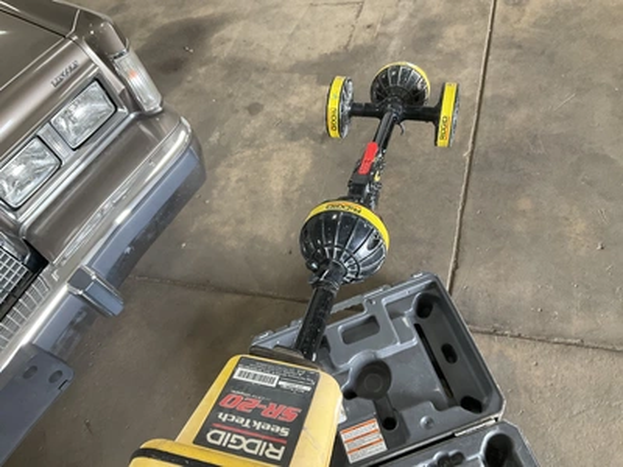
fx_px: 522
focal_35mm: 29
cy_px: 234
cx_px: 312
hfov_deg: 61.7
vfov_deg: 48.2
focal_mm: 3
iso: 100
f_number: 1.8
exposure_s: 1/60
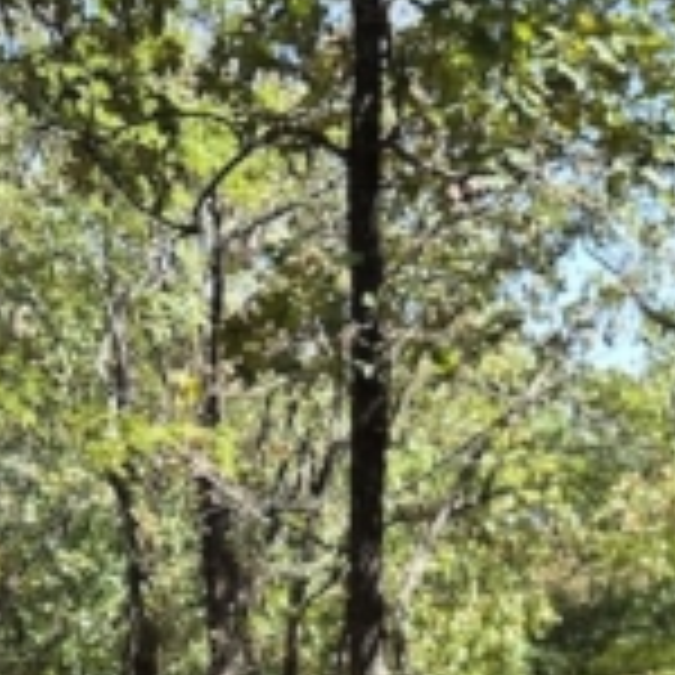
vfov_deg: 17.7
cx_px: 360
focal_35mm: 87
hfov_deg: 19.9
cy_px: 1030
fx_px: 1919
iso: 80
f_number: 1.8
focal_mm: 5.4
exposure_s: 1/924
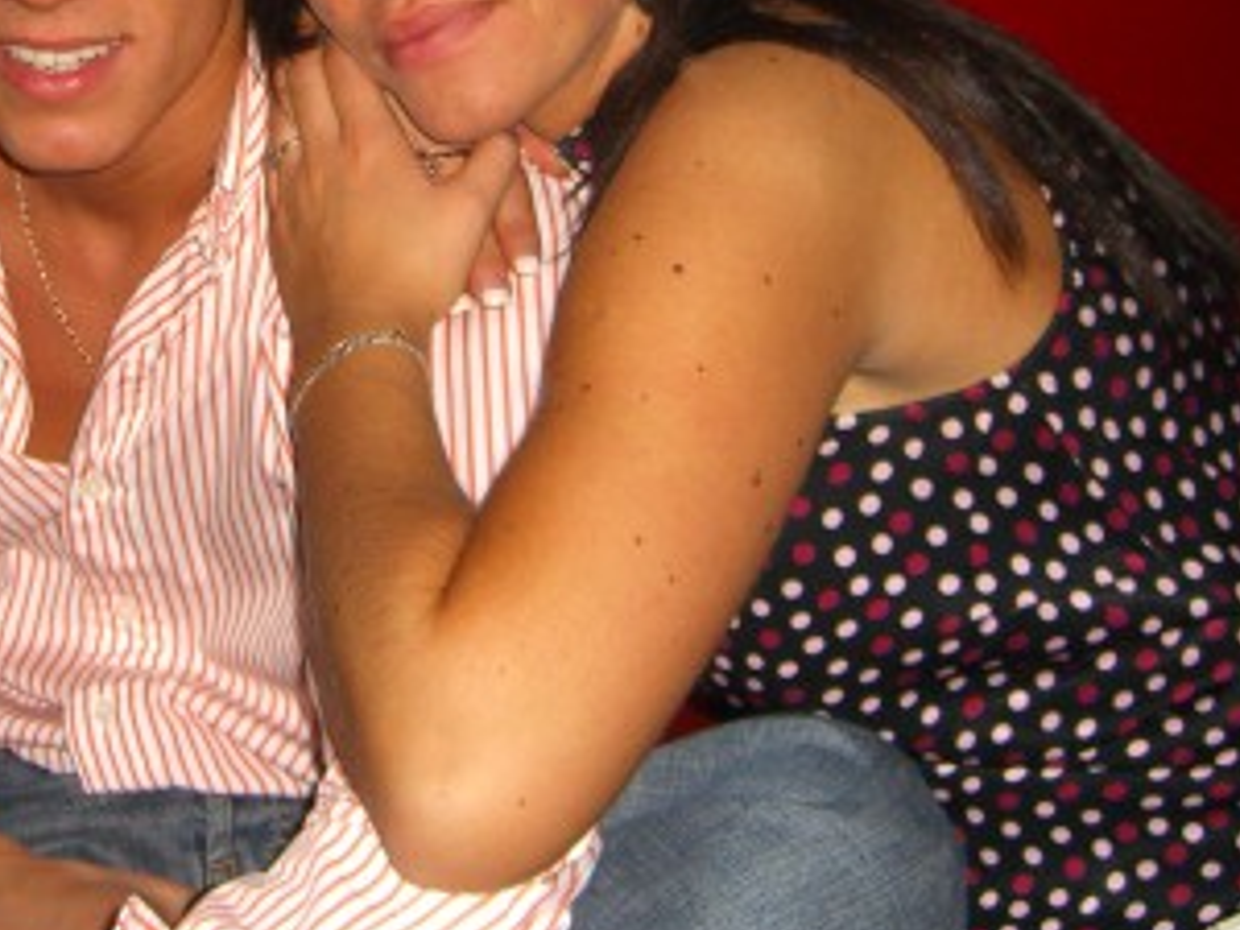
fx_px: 2722
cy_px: 128
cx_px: 343
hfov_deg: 25.4
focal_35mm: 76
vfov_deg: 19.1
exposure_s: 1/60
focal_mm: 7.9
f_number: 2.8
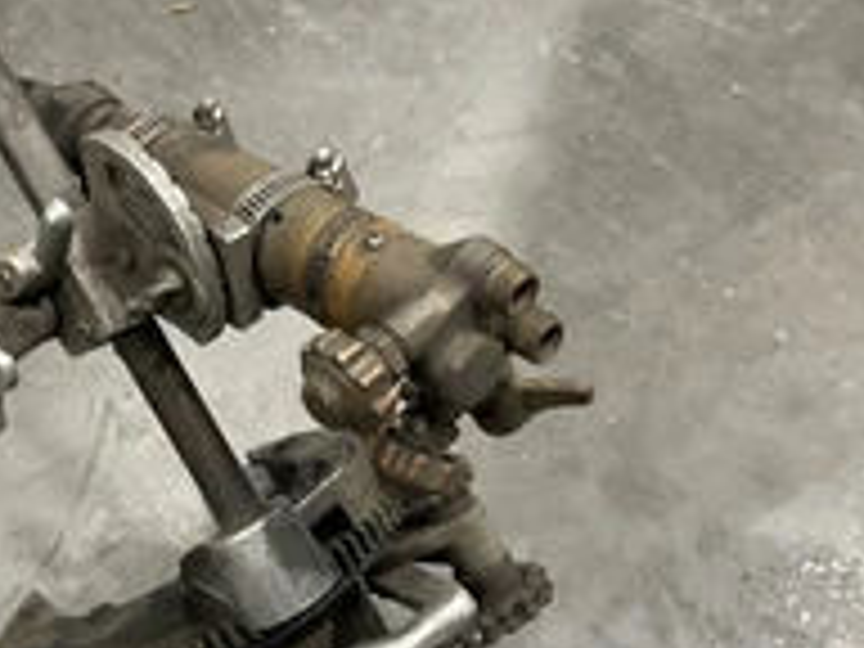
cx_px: 234
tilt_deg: -59.3
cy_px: 522
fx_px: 1298
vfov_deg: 27.5
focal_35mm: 52
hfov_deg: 36.1
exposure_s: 1/60
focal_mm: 5.1
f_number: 1.6
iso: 250
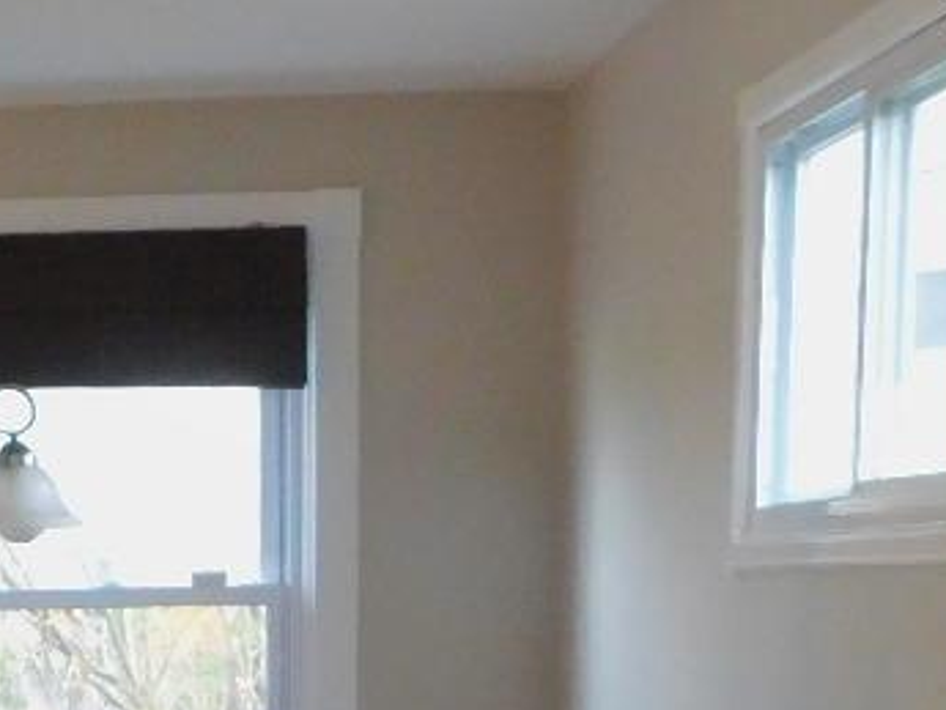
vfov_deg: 14.5
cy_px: 1036
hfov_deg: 19.5
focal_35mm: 96
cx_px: -115
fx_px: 2624
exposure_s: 1/30
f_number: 3
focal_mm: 4
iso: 400
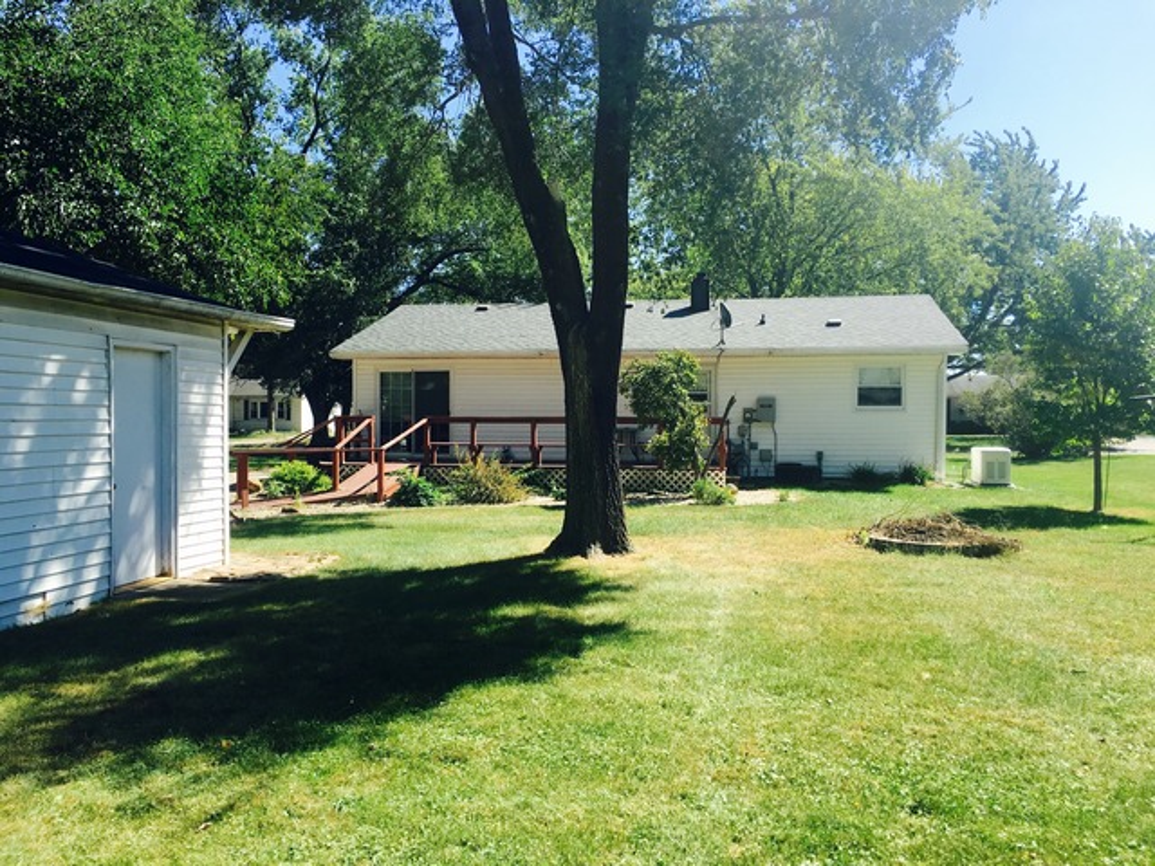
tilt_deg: -0.3
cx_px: 578
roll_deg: -0.9
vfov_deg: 48.2
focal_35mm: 29
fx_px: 968
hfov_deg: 61.7
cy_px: 433
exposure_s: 1/718
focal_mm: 4.15
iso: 25
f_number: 2.2
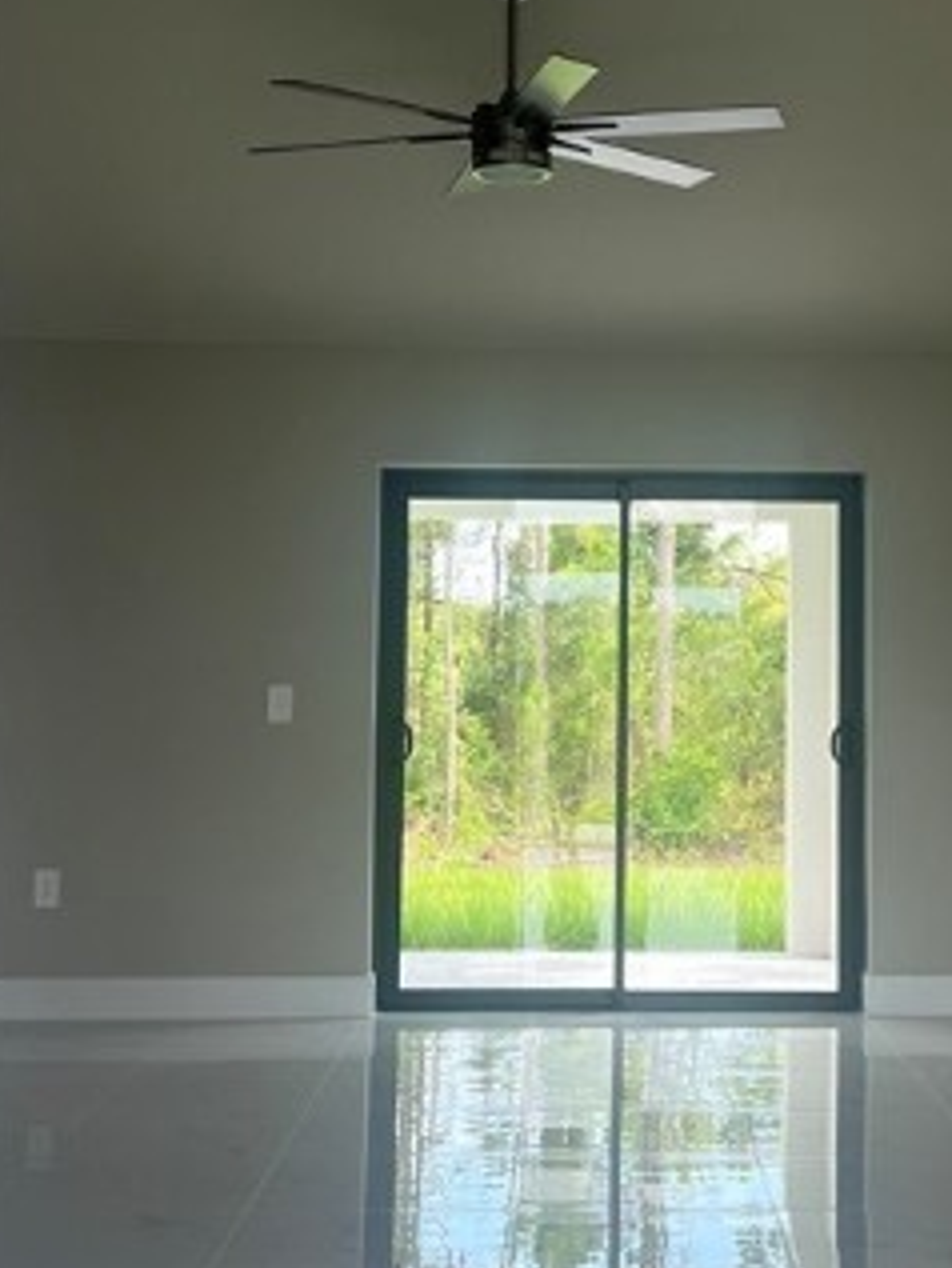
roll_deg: +0.0
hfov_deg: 23.1
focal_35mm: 63
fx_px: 2309
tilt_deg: +5.0
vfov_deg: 30.6
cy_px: 512
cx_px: 676
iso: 40
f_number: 1.5
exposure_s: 1/262
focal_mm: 5.7
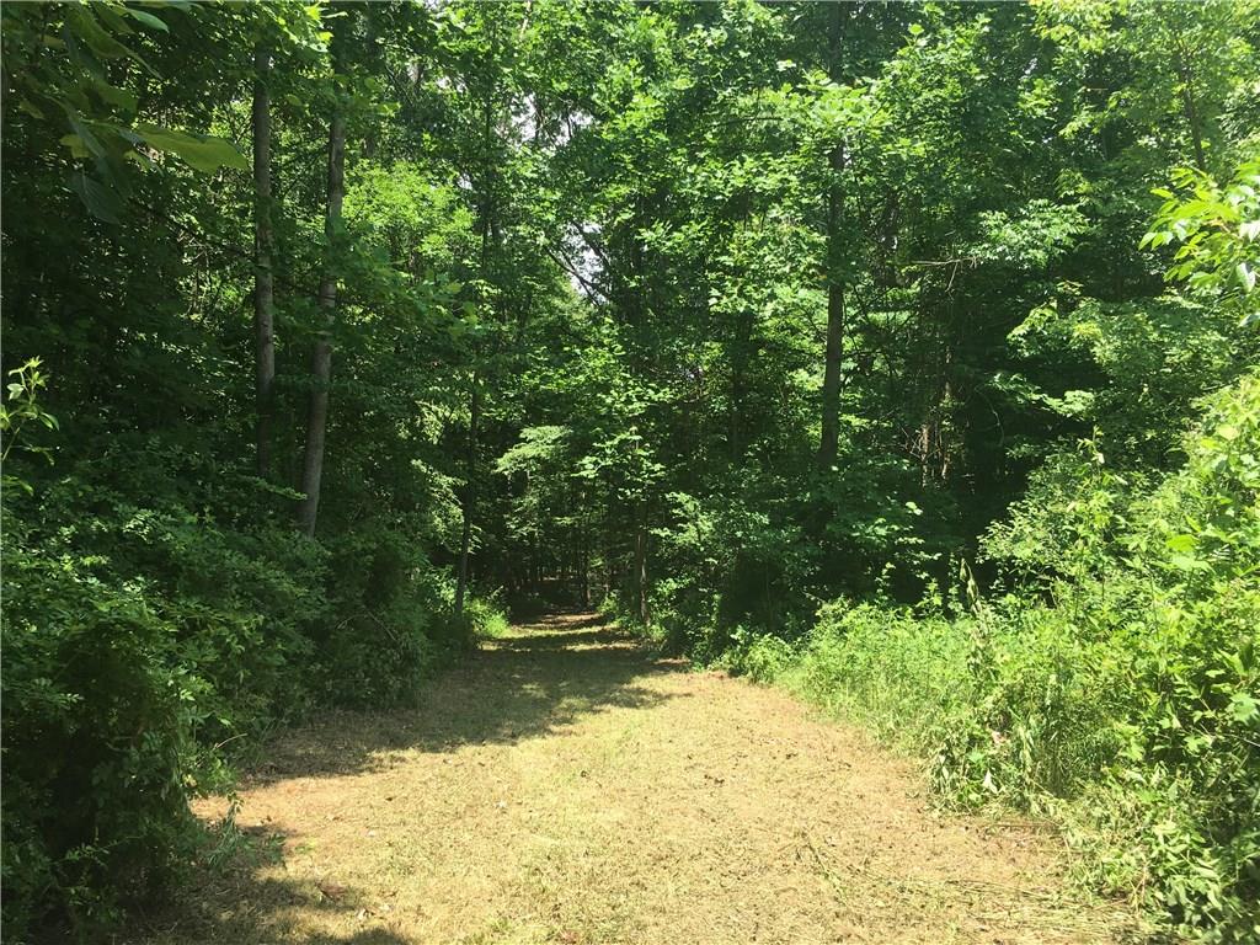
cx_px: 630
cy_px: 472
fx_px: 1056
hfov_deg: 61.7
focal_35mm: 29
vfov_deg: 48.2
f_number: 2.2
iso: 25
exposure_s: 1/405
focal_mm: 4.15
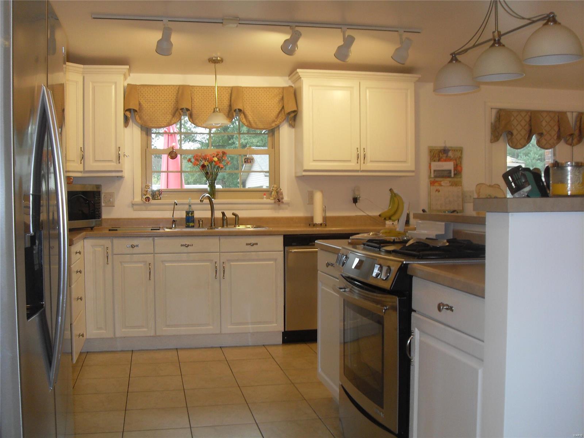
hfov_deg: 50.1
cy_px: 219
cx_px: 292
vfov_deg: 38.7
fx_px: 624
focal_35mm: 37
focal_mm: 6.3
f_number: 2.8
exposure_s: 1/30
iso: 100
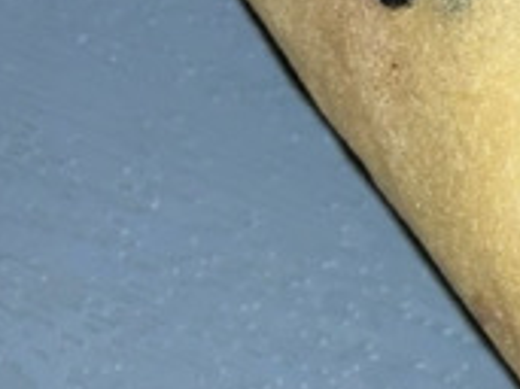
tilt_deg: -72.3
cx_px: 821
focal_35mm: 136
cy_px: -53
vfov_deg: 10.7
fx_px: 2042
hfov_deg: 13.5
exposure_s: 1/245
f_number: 1.8
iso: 16
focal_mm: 3
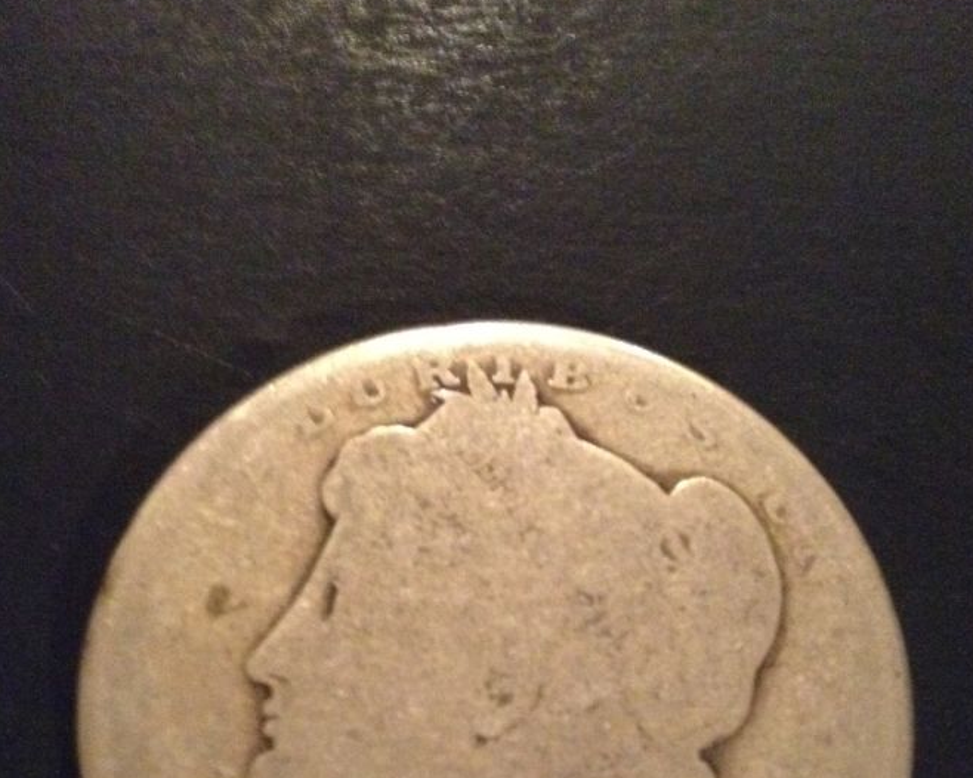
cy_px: 608
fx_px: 1267
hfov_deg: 42.0
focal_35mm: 44
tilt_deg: -78.8
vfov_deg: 33.3
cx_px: 492
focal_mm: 3.3
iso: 640
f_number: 2.4
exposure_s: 1/17
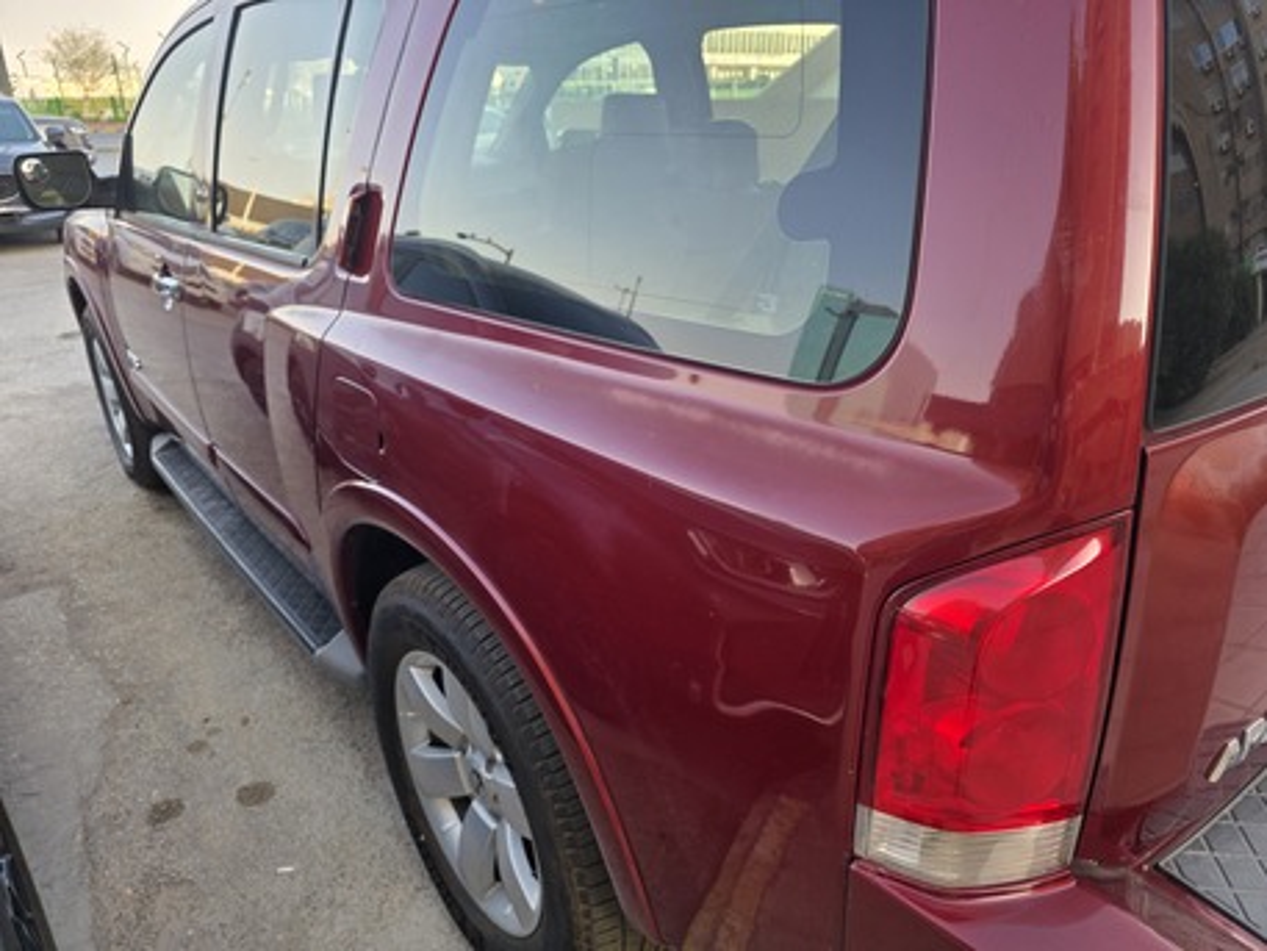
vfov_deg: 58.9
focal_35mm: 23
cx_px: 634
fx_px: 842
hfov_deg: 73.9
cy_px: 476
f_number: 1.7
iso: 50
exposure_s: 1/359
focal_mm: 6.3
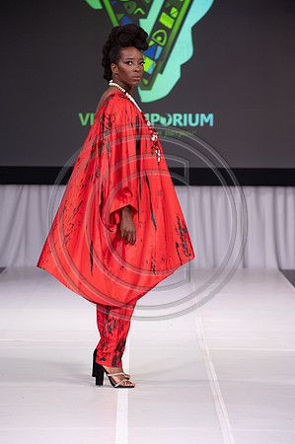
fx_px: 1725
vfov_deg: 14.7
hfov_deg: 9.8
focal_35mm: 140
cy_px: 222
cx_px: 148
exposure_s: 1/400
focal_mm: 140
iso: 2000
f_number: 5.6
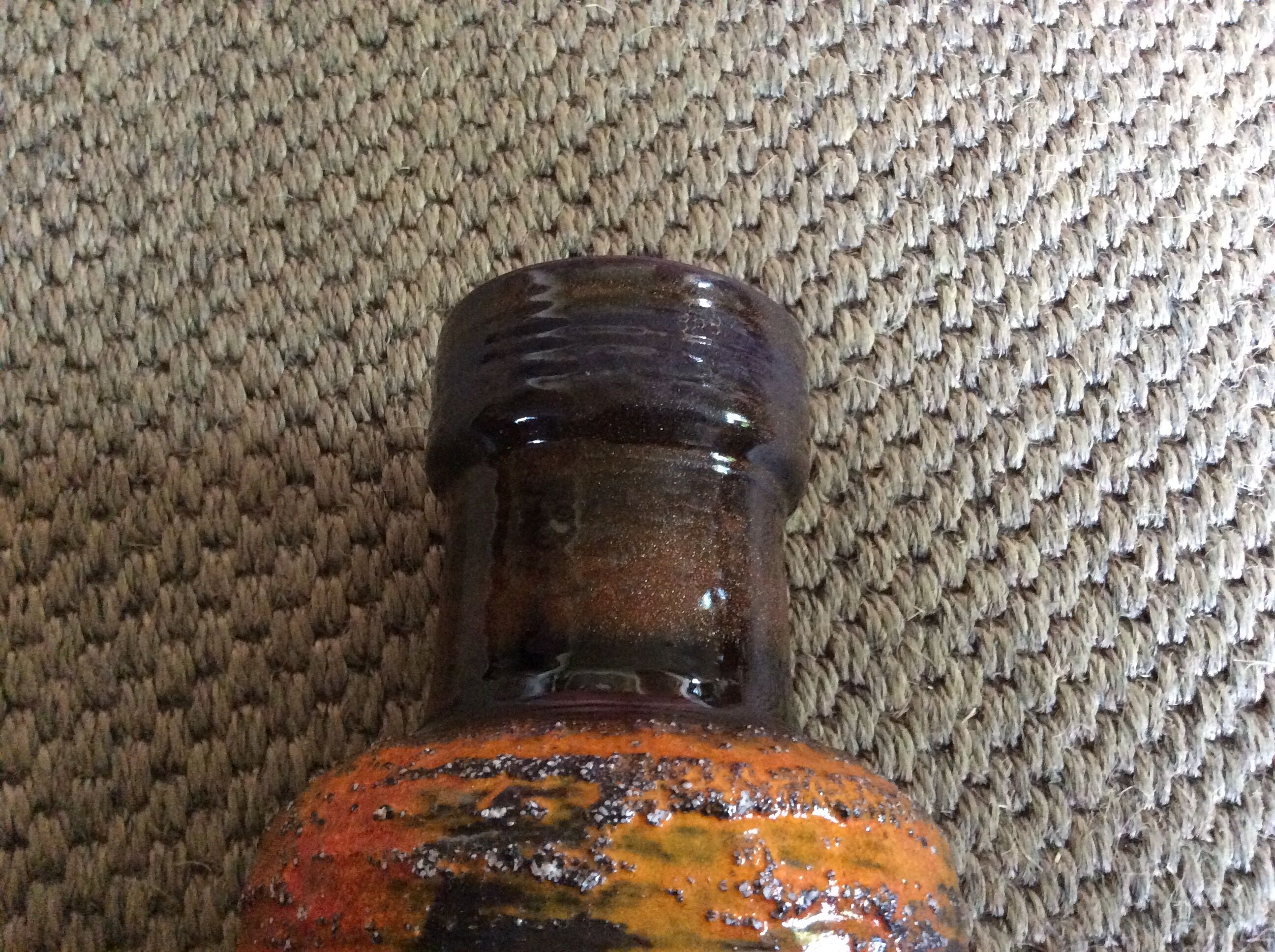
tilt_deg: -75.6
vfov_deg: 44.1
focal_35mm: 32
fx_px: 1177
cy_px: 476
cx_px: 638
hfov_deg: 56.9
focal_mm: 3.3
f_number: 2.4
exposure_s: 1/17
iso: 500
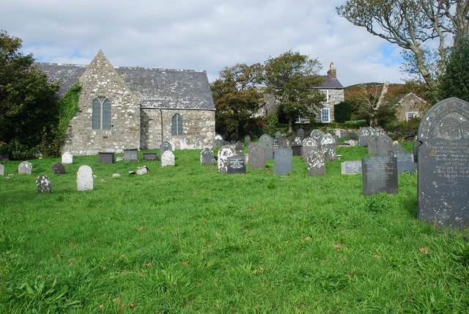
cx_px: 234
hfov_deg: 57.2
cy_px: 157
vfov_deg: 40.0
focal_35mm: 33
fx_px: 430
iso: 200
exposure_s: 1/200
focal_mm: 22
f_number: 10
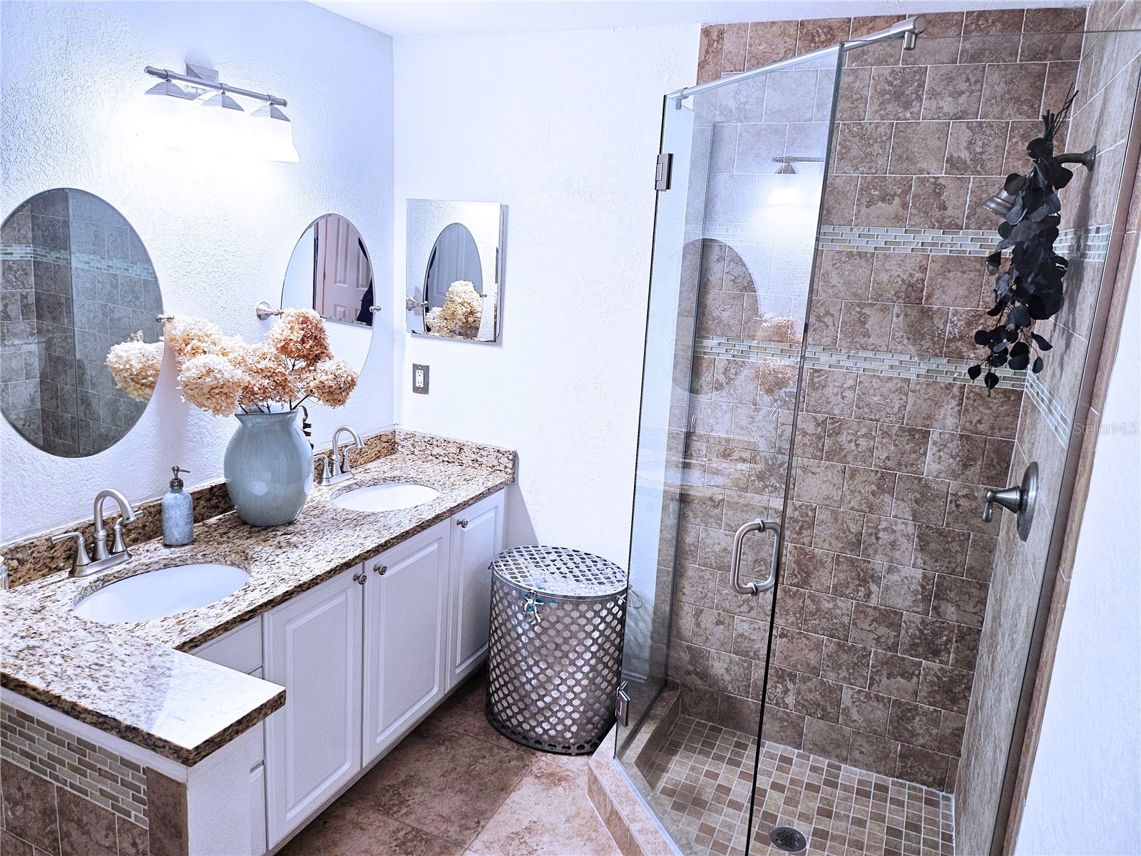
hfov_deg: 71.6
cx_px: 570
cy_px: 428
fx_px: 791
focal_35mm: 24
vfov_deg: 56.8
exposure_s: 1/120
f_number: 1.8
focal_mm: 5
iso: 100
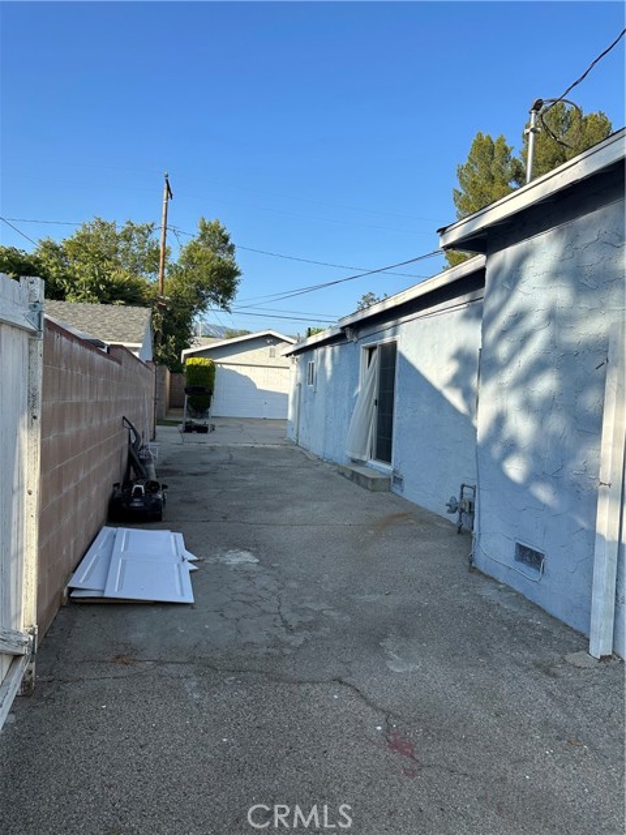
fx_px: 579
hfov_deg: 56.8
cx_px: 313
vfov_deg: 71.6
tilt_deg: +0.1
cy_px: 418
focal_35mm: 24
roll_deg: -3.8
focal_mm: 6.86
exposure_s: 1/2353
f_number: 1.78
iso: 80
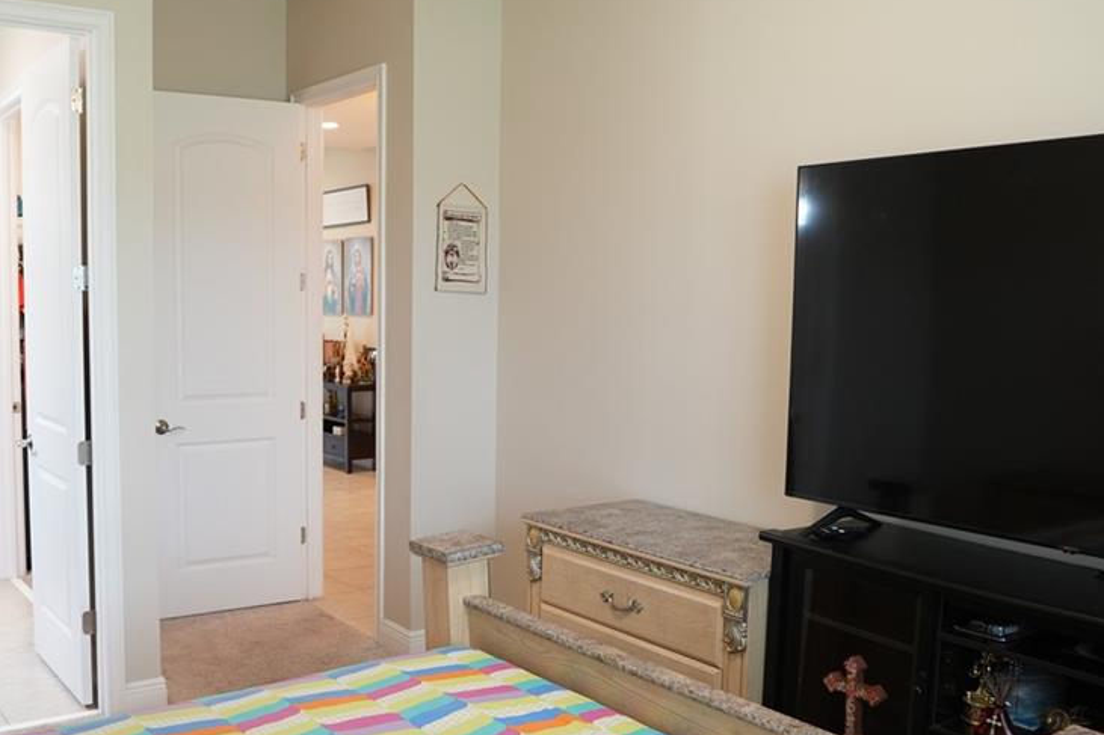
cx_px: 433
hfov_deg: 54.0
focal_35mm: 35
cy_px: 395
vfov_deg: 37.8
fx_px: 1073
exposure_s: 1/30
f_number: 2.8
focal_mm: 16
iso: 400
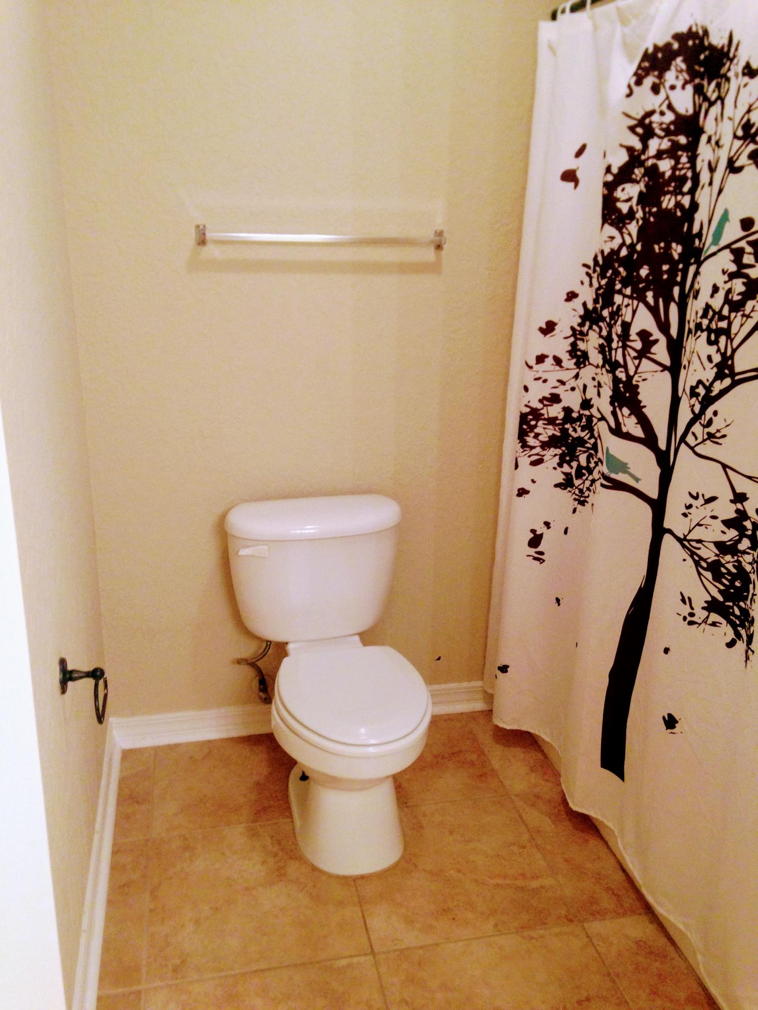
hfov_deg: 42.9
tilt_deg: -15.6
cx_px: 379
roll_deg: -1.3
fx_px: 963
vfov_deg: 55.4
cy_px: 505
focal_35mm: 33
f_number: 2.4
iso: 200
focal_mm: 4.12
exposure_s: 1/20
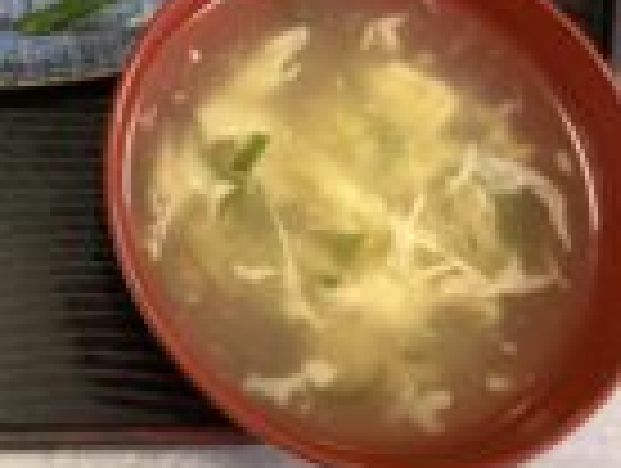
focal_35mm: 84
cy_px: -146
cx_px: -115
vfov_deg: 16.6
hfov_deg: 21.6
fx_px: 1510
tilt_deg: -70.0
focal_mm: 3.3
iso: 320
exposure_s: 1/40
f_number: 2.4
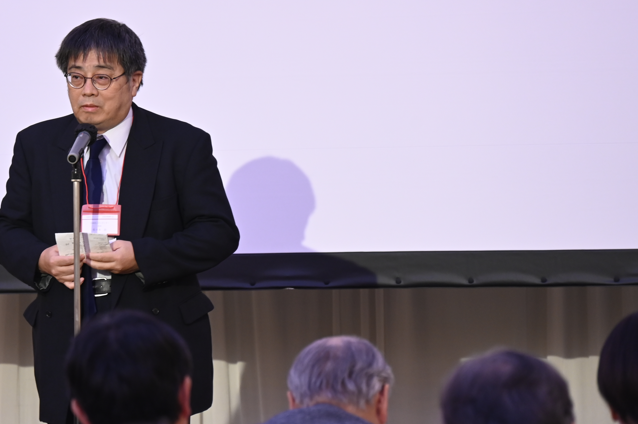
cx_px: 62
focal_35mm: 388
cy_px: 170
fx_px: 6871
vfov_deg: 3.5
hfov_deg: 5.3
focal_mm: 200
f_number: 6.3
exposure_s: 1/20
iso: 1000
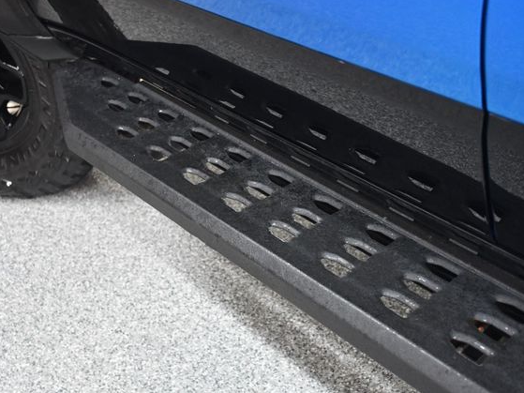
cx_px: 250
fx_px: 666
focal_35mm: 44
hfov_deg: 42.9
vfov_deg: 32.9
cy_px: 197
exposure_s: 1/60
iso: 3200
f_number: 4
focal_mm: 27
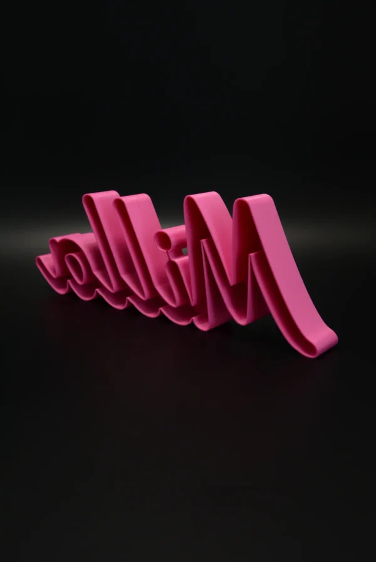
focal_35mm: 42
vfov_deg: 46.4
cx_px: 188
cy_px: 281
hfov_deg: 31.9
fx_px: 657
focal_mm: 28
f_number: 4
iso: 400
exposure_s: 1/60
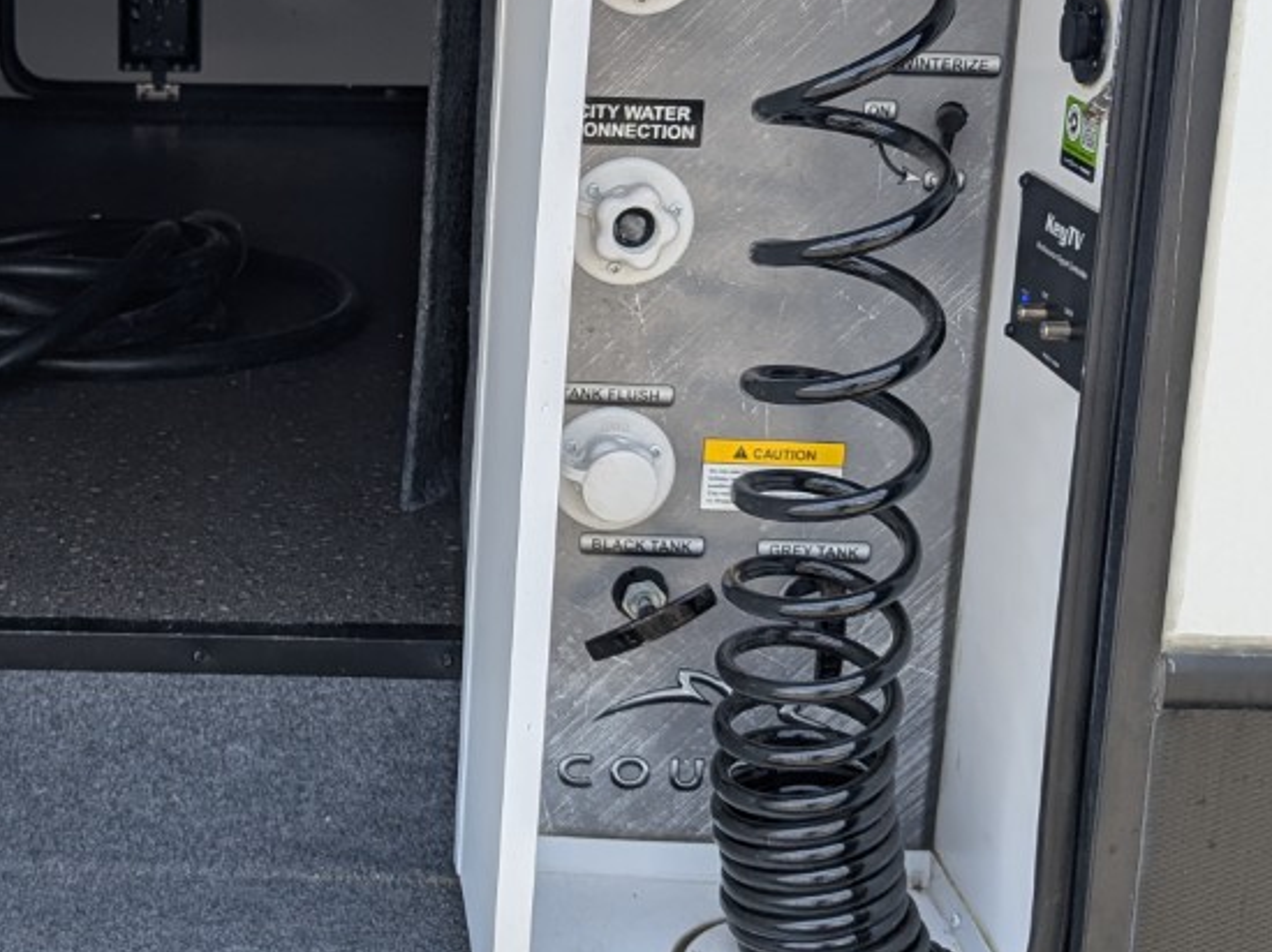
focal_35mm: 61
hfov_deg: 30.8
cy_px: 289
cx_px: 225
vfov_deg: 23.9
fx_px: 2241
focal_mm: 6.81
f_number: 1.85
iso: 48
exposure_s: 1/374
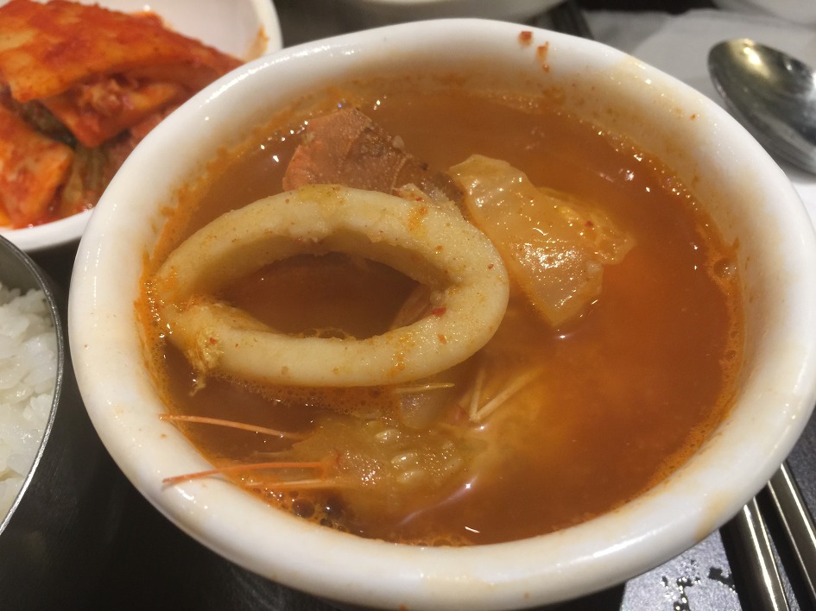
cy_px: 306
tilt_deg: -53.4
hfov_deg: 61.7
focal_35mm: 29
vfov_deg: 48.2
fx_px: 683
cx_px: 408
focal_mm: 4.15
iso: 50
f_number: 2.2
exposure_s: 1/15
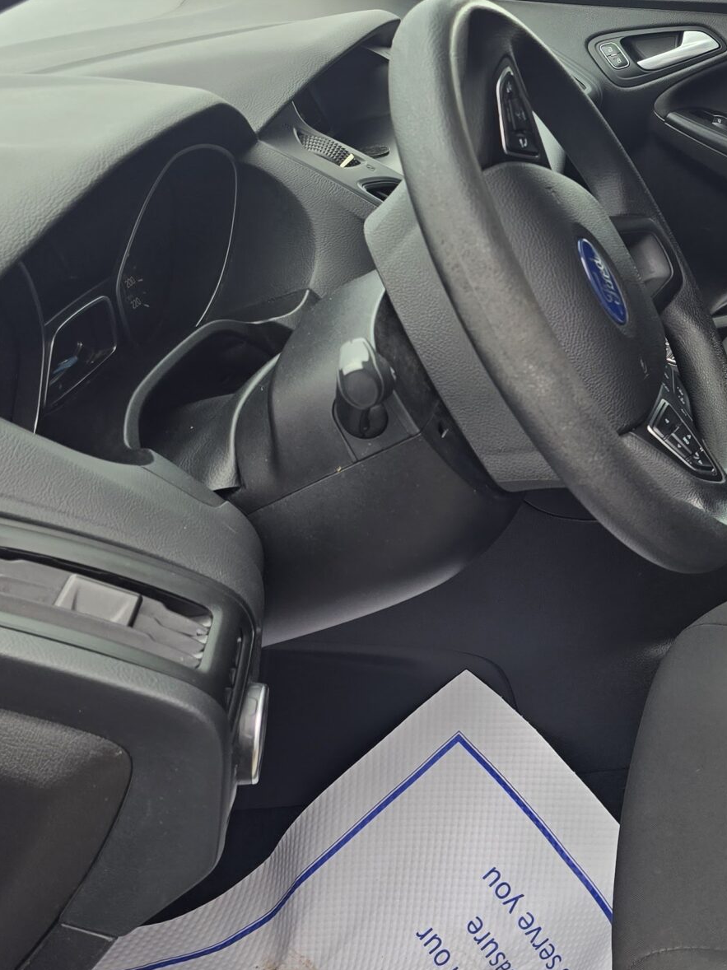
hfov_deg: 25.4
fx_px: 1401
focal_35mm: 50
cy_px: 328
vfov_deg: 37.8
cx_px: 920
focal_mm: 6.3
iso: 20
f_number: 1.7
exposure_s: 1/180
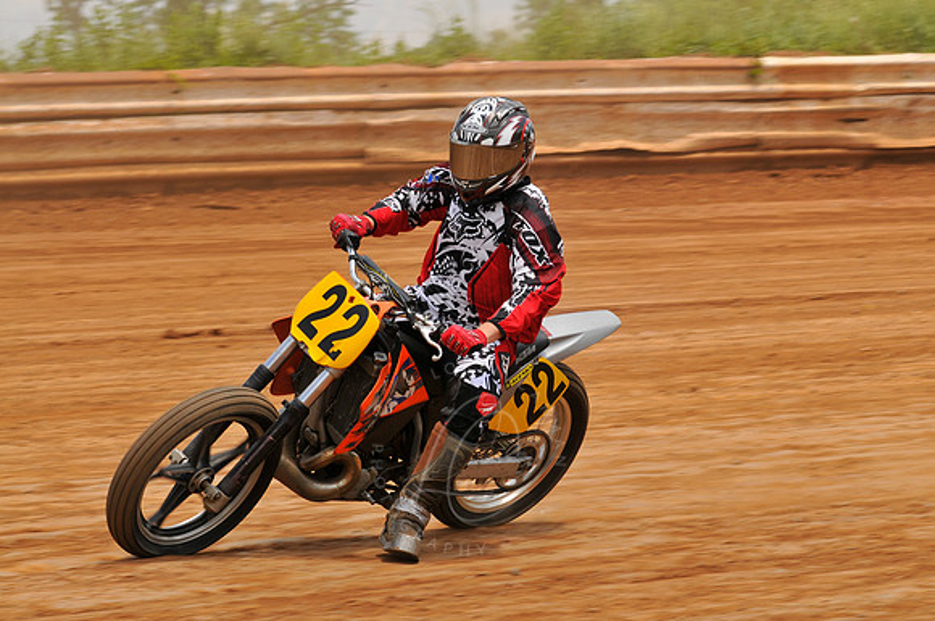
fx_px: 4863
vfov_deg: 7.3
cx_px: 468
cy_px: 310
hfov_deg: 11.0
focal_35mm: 188
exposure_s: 1/400
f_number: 9
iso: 200
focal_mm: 125
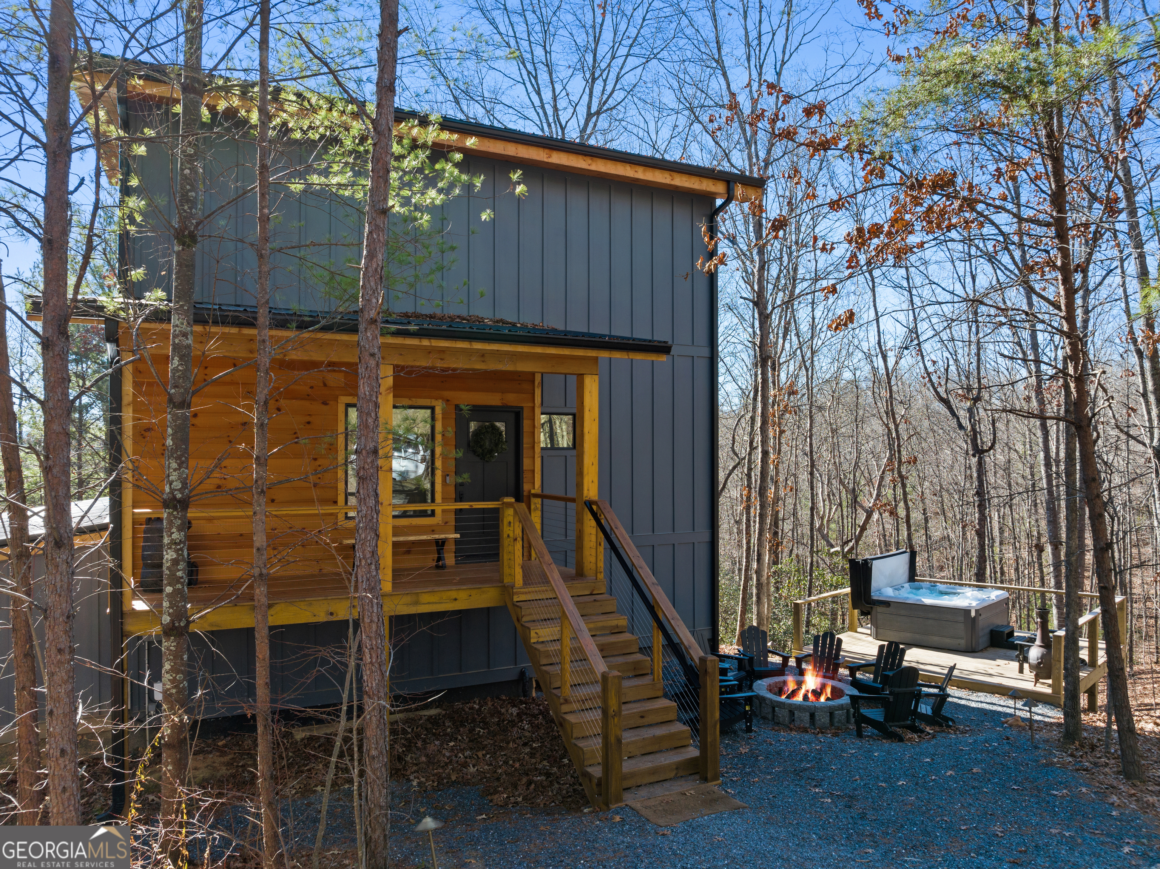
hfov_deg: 71.6
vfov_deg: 56.8
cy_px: 434
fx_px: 804
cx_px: 580
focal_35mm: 24
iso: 100
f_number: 5.6
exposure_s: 1/120
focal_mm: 12.3
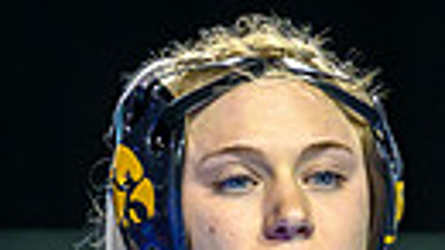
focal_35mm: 1343
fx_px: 15840
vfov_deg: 0.9
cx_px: 203
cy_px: 460
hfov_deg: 1.6
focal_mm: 200
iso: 3200
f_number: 2.8
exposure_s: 1/800
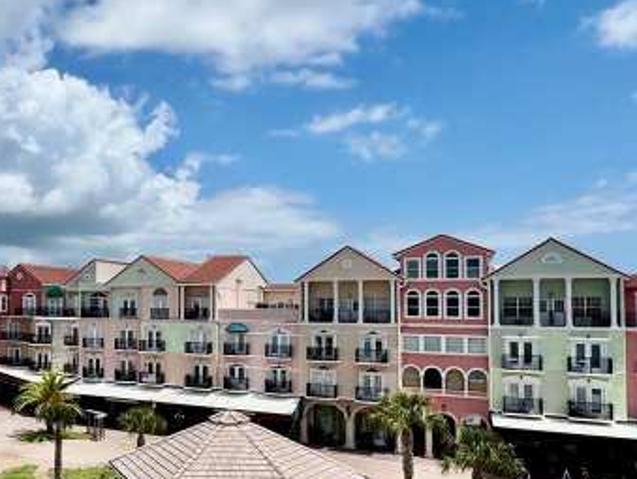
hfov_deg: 51.2
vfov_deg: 42.8
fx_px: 608
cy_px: 286
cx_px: 111
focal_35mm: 33
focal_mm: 2.22
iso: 50
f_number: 2.2
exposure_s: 1/4132
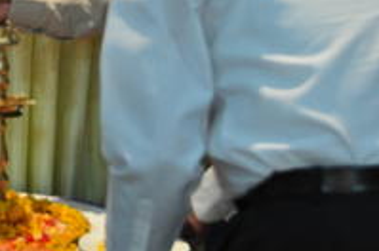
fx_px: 1524
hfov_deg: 13.9
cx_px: -23
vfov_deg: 9.4
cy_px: -3
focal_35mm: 145
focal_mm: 32
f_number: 4.5
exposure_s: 1/50
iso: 800
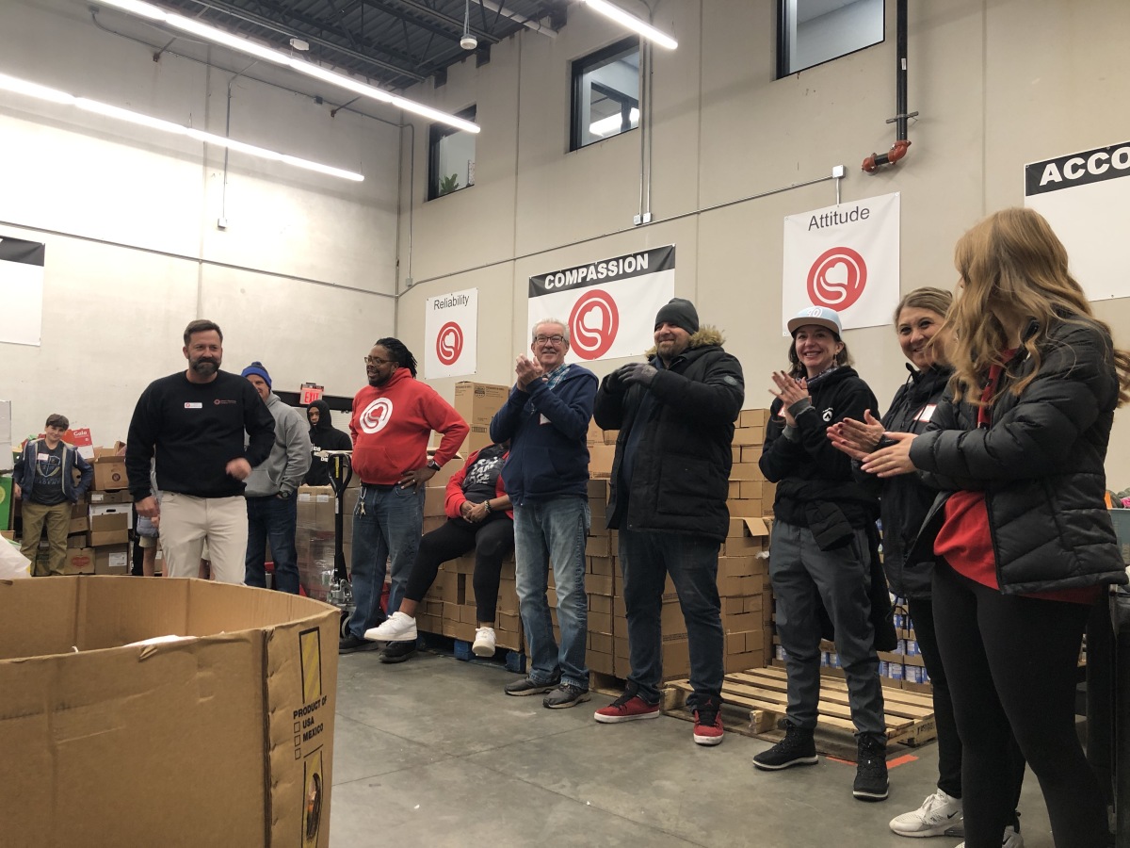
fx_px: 914
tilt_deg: +2.0
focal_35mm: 28
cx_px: 565
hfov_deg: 63.4
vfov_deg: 49.7
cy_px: 424
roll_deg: -1.4
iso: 100
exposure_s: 1/60
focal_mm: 3.99
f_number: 1.8
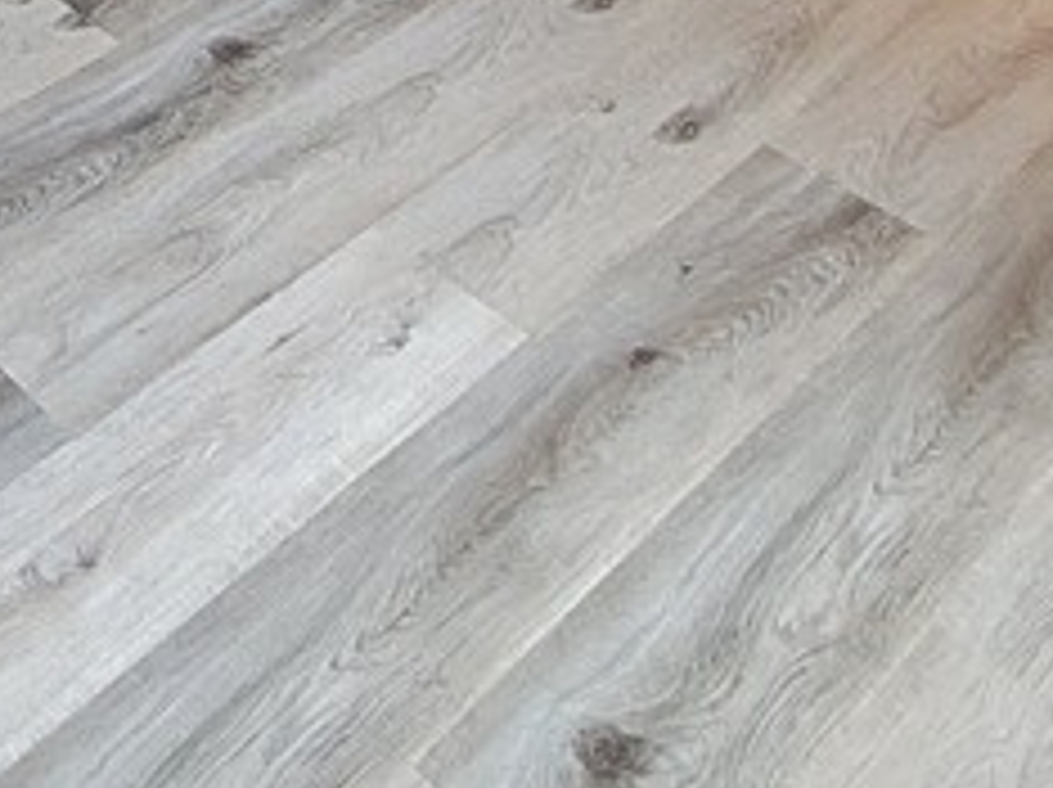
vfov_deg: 18.5
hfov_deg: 29.6
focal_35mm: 57
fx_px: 1732
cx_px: -171
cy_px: -711
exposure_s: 1/60
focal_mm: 2.2
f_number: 2.2
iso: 400
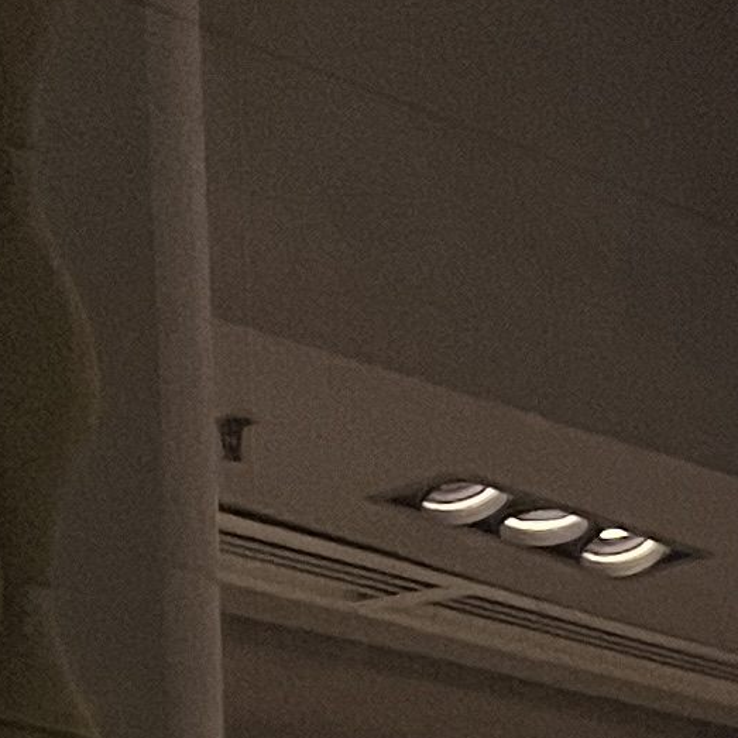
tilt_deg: -4.8
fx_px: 4269
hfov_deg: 9.6
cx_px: 1156
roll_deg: +0.8
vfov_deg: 8.6
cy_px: 2046
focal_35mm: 177
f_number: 1.5
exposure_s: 1/50
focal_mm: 5.7
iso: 200
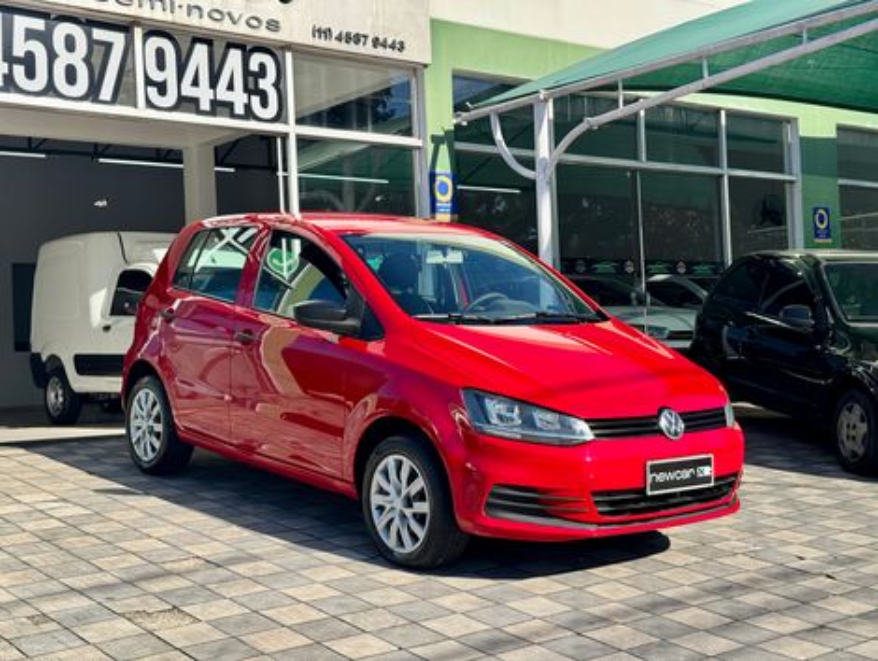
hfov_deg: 39.6
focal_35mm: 48
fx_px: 1219
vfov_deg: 30.3
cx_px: 439
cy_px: 330
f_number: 1.78
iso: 64
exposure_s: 1/2045
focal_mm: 6.76
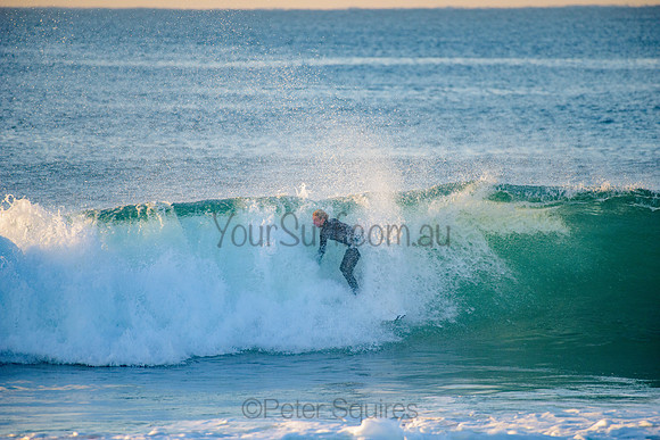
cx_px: 330
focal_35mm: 500
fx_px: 9168
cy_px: 220
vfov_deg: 2.8
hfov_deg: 4.1
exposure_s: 1/1250
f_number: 5.6
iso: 640
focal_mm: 500
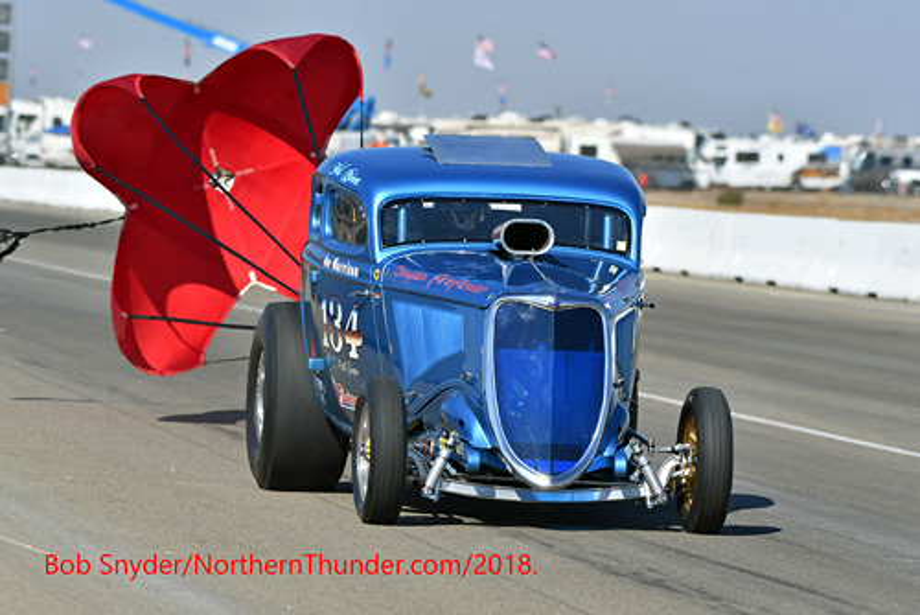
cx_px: 460
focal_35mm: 300
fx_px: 7671
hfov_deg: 6.9
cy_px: 308
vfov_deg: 4.6
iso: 160
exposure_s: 1/1250
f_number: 5.6
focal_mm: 200
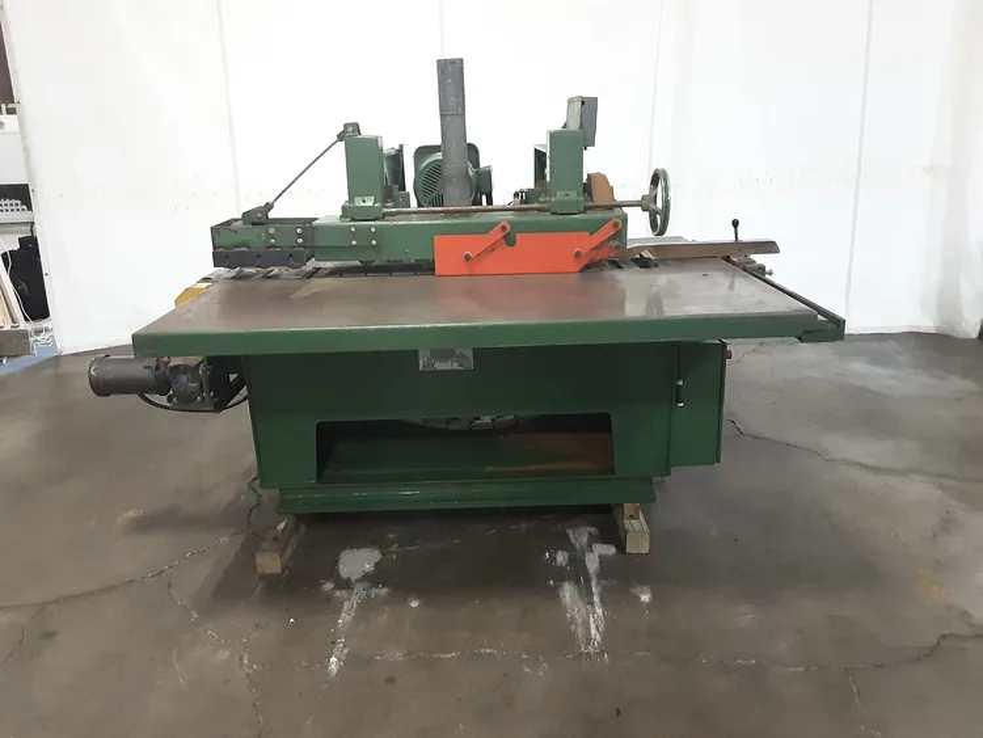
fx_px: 795
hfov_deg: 63.4
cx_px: 492
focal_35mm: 28
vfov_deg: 49.8
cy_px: 369
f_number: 1.9
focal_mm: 2.9
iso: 400
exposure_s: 1/24
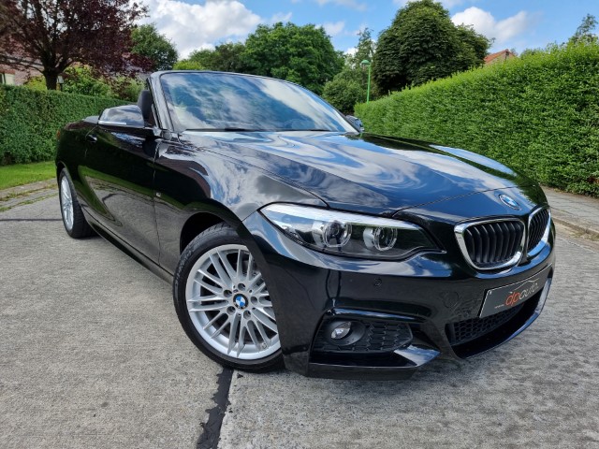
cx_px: 300
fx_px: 415
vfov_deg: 56.8
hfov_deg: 71.6
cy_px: 224
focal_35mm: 24
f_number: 1.8
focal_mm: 6.7
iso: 50
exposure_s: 1/488
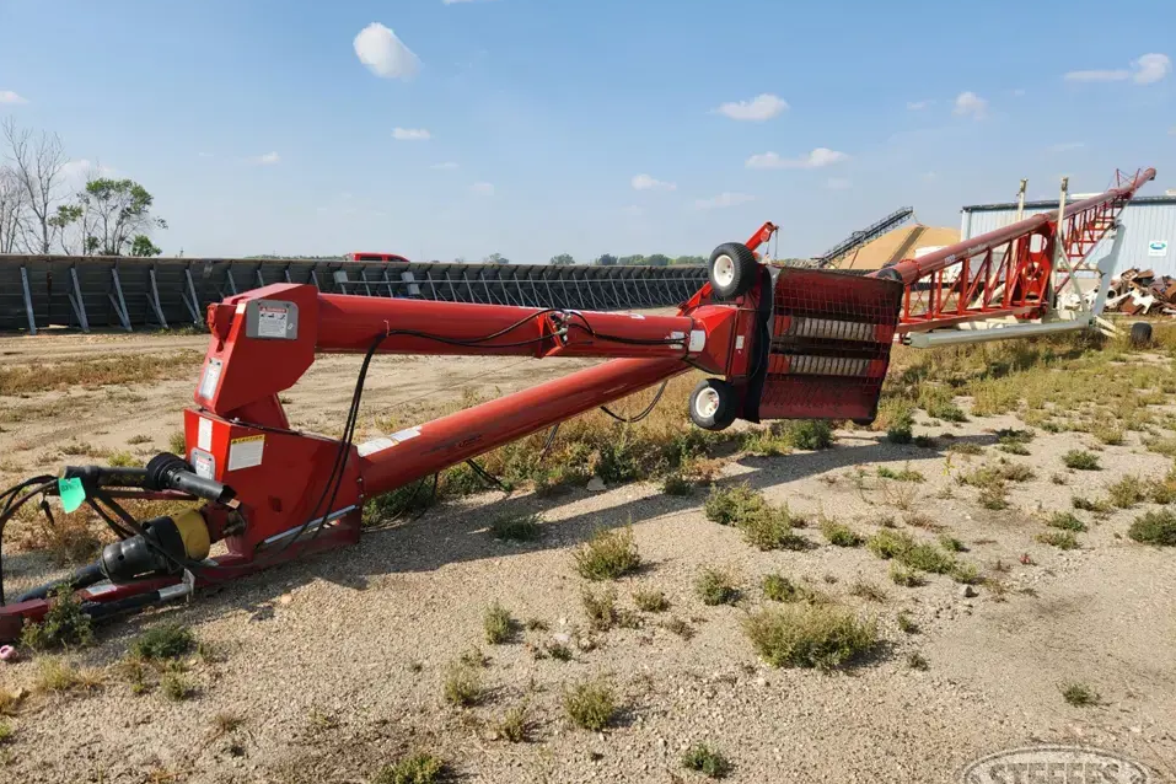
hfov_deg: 73.7
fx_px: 784
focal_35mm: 24
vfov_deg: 53.1
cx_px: 587
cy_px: 387
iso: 20
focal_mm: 5.4
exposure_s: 1/1610
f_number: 1.8
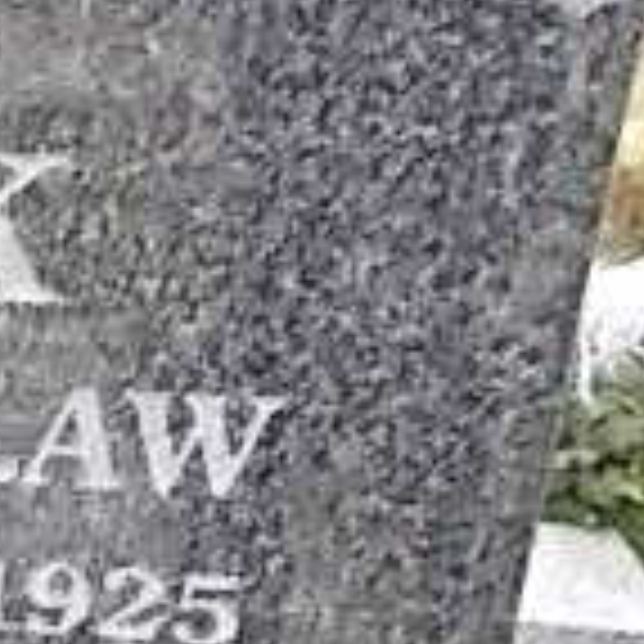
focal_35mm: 103
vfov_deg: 16.9
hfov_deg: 14.0
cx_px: -685
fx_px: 2168
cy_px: 414
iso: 200
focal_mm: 4.6
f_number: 3.2
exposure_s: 1/20
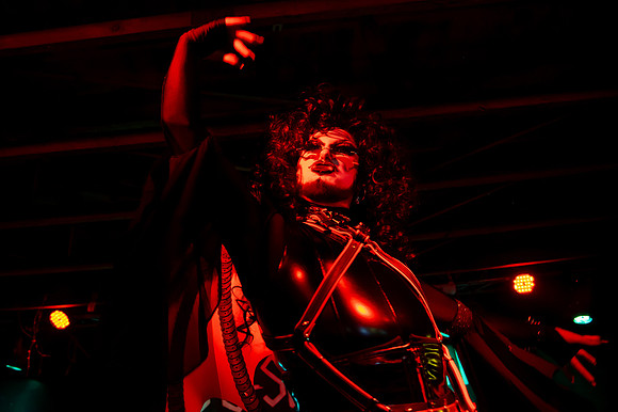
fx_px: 514
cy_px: 155
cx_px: 232
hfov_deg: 61.2
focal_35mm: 30
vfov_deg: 43.3
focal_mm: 24
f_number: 4
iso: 6400
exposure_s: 1/125
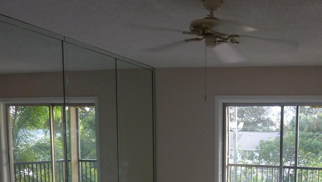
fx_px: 384
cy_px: 194
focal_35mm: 45
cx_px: 262
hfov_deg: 43.2
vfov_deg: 24.9
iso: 80
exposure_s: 1/30
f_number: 3.3
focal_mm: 4.1
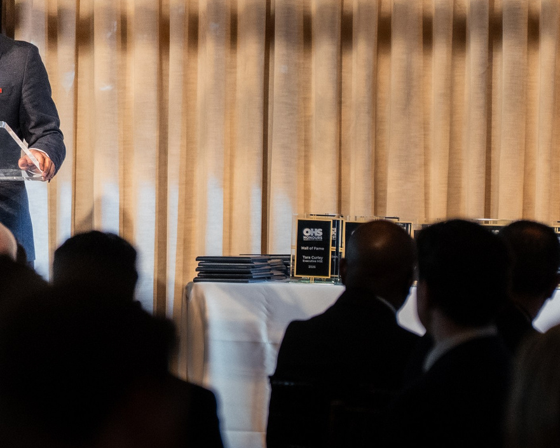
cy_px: 144
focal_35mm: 452
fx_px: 7492
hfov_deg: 4.3
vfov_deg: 3.4
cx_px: -100
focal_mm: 150
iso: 5000
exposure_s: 1/200
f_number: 2.8
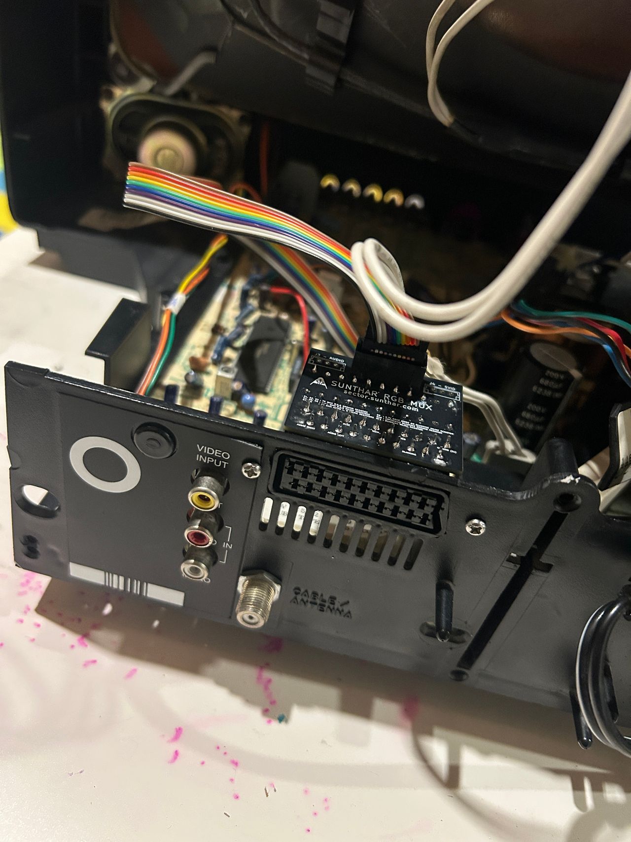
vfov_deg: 67.3
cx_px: 316
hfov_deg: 53.1
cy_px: 421
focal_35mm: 26
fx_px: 632
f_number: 1.5
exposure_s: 1/31
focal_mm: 5.7
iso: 640
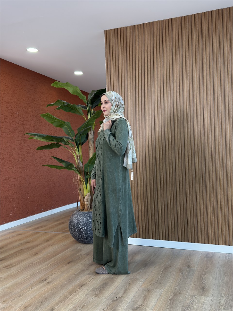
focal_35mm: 35
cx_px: 116
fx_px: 314
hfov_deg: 40.7
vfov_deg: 52.6
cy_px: 156
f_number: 1.78
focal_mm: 6.76
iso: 160
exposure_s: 1/160
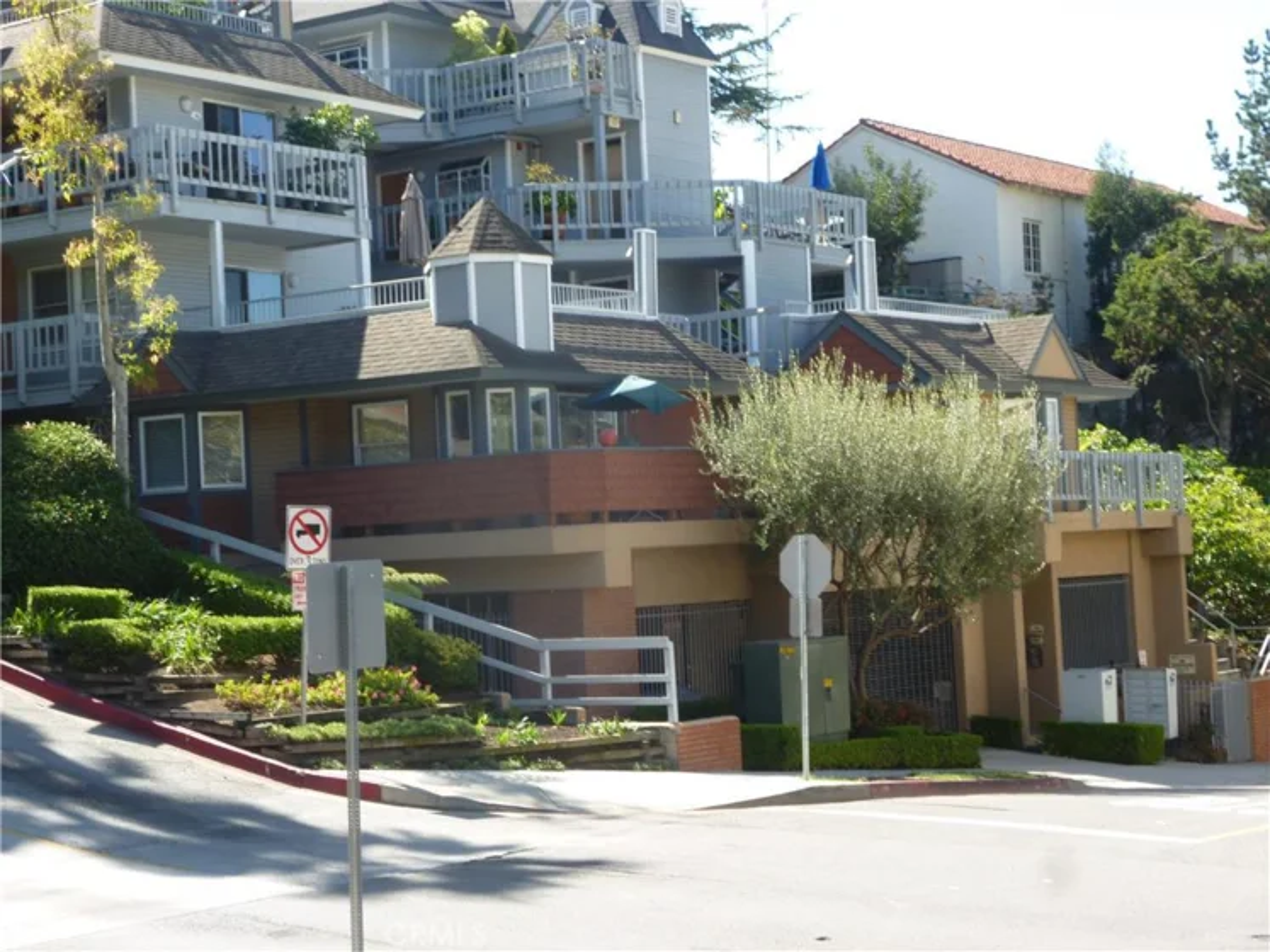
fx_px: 2421
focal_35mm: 66
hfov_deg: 29.4
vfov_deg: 22.2
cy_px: 476
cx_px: 635
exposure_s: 1/100
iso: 80
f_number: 4.8
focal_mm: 11.8
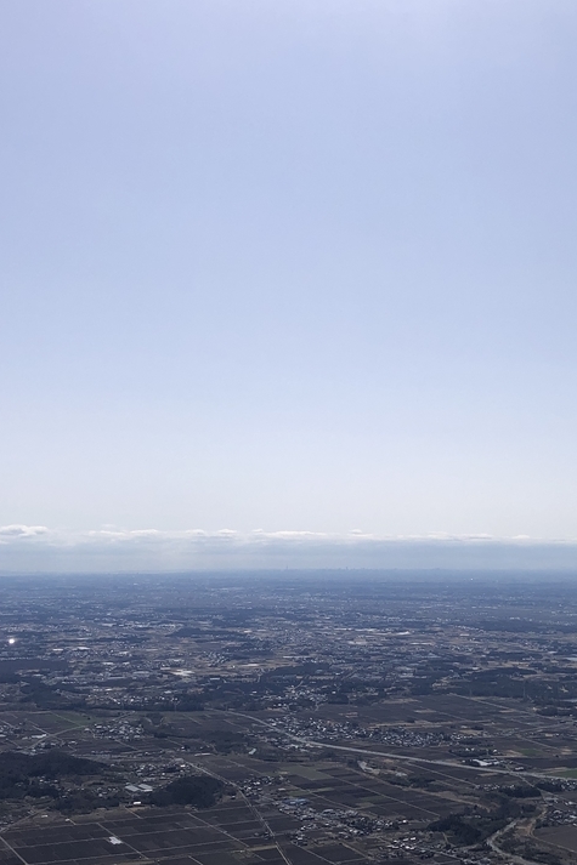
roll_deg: -1.0
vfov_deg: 40.4
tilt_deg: +6.6
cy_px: 442
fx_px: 1179
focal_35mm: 49
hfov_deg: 27.3
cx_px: 395
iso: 25
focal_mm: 3.99
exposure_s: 1/6897
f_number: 1.8
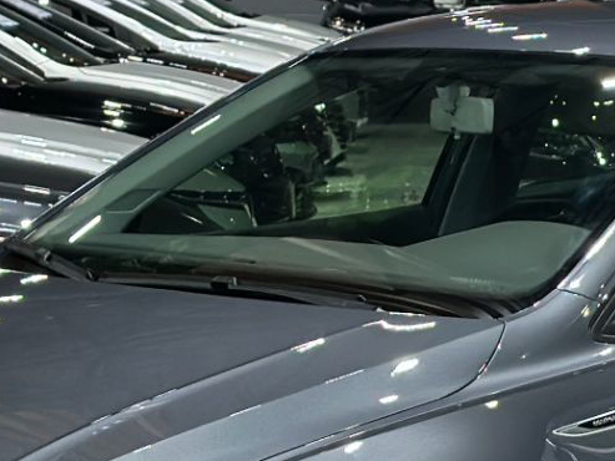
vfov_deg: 7.9
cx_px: 548
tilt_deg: -10.3
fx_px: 3323
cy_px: 515
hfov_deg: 10.5
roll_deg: -0.3
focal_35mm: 187
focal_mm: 6.86
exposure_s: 1/120
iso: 160
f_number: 1.78
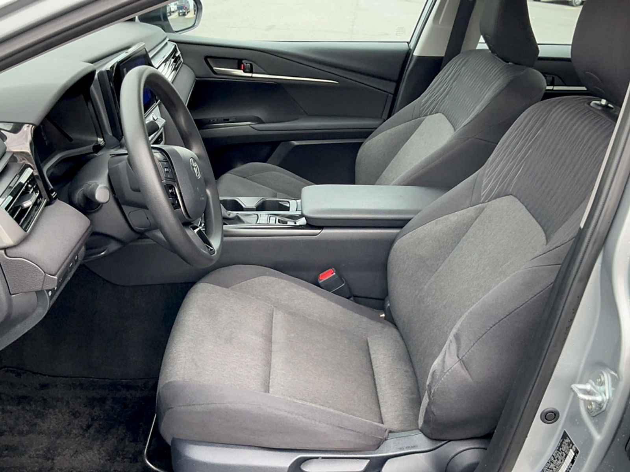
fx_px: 546
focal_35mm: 30
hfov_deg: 60.0
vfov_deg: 46.8
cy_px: 236
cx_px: 315
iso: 50
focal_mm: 3
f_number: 1.8
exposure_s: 1/120
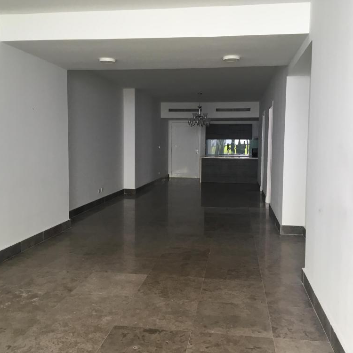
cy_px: 173
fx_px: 404
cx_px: 176
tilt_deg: -3.5
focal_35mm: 35
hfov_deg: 47.2
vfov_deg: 47.2
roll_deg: -1.2
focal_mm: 4.15
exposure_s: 1/30
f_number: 2.2
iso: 25
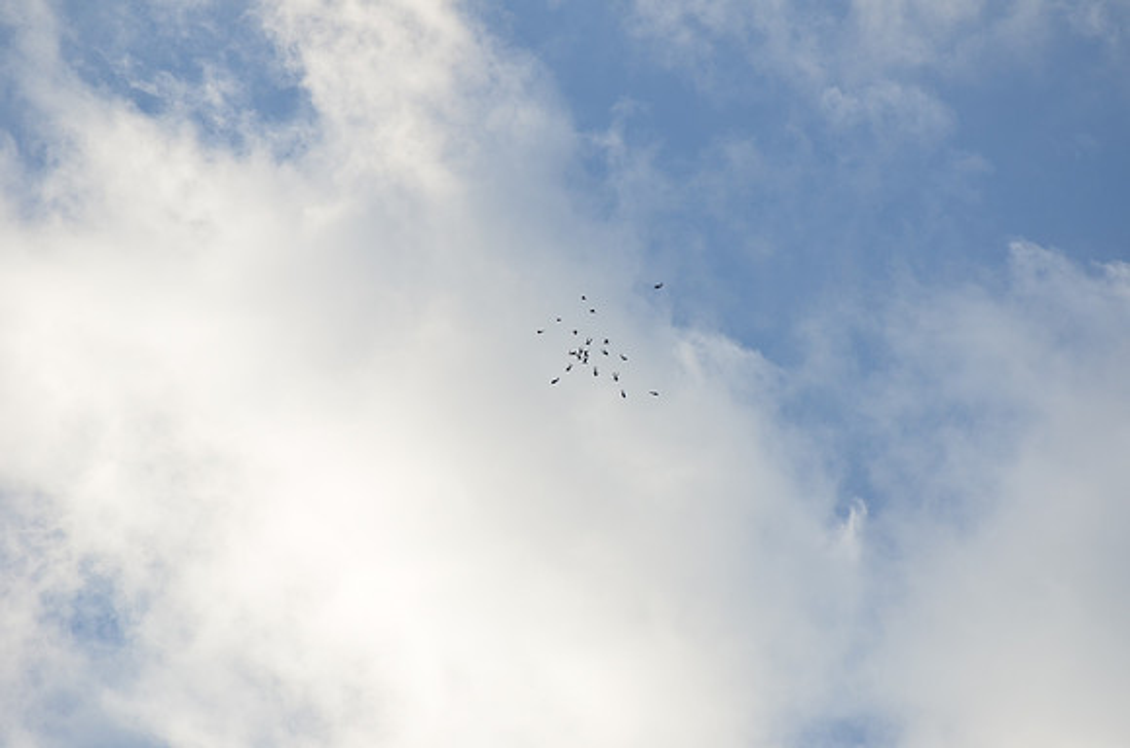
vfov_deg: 4.6
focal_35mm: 300
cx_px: 565
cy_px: 374
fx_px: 9396
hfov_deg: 6.9
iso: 100
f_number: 4
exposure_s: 1/1000
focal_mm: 200
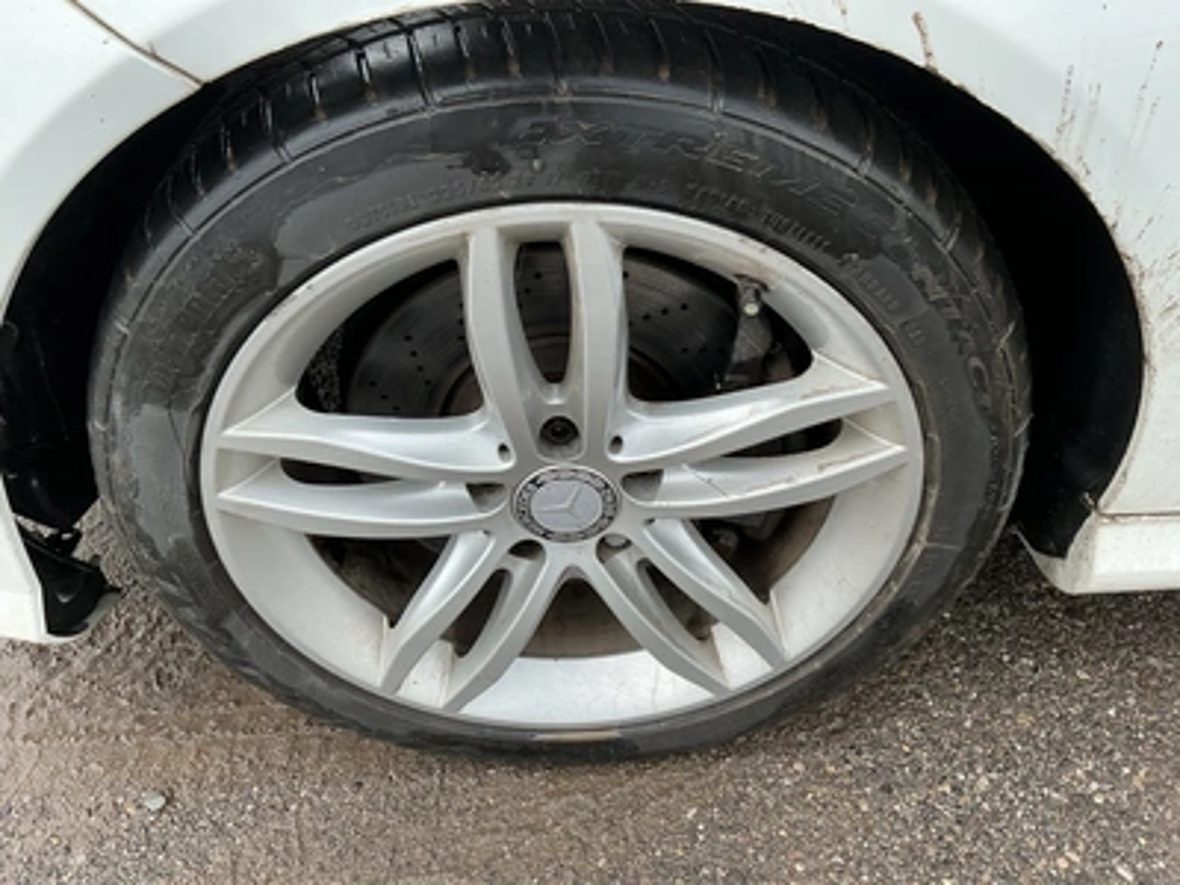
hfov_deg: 63.4
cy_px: 442
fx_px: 954
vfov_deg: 49.7
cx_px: 590
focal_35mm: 28
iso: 25
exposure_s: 1/383
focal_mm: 3
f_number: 1.8
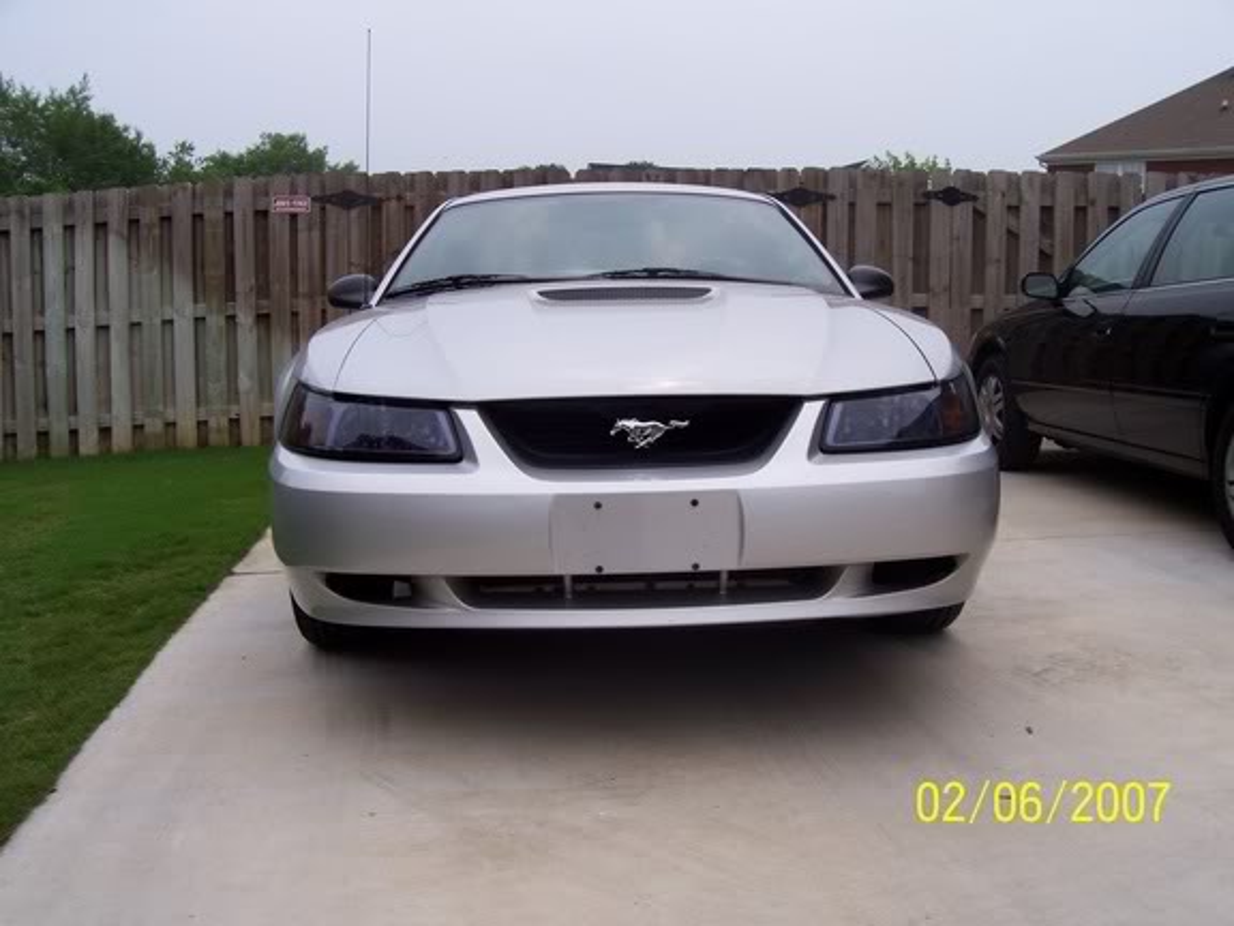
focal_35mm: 34
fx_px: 1212
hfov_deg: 54.0
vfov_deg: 41.8
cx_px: 617
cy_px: 463
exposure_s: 1/481
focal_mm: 5.6
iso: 80
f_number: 5.1
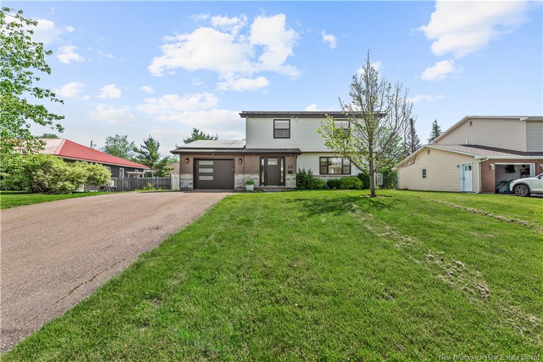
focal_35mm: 14
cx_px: 272
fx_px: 211
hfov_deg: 104.2
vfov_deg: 81.2
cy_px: 181
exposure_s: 1/640
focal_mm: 14
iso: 100
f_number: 5.6
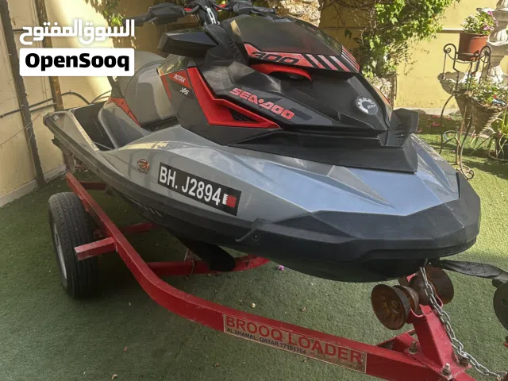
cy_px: 190
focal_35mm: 24
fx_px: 352
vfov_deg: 56.8
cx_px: 254
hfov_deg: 71.6
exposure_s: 1/672
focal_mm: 6.86
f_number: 1.78
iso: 80
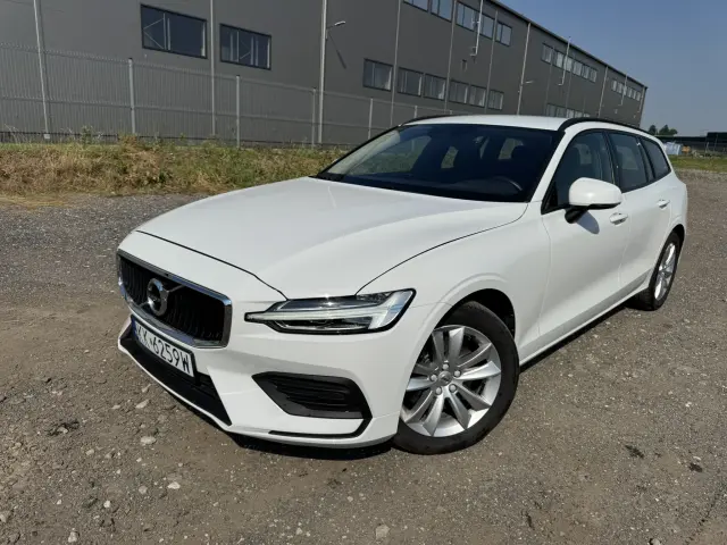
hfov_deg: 71.6
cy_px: 272
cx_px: 364
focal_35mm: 24
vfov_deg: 56.8
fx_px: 504
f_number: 1.78
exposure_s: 1/12346
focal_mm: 6.76
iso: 80
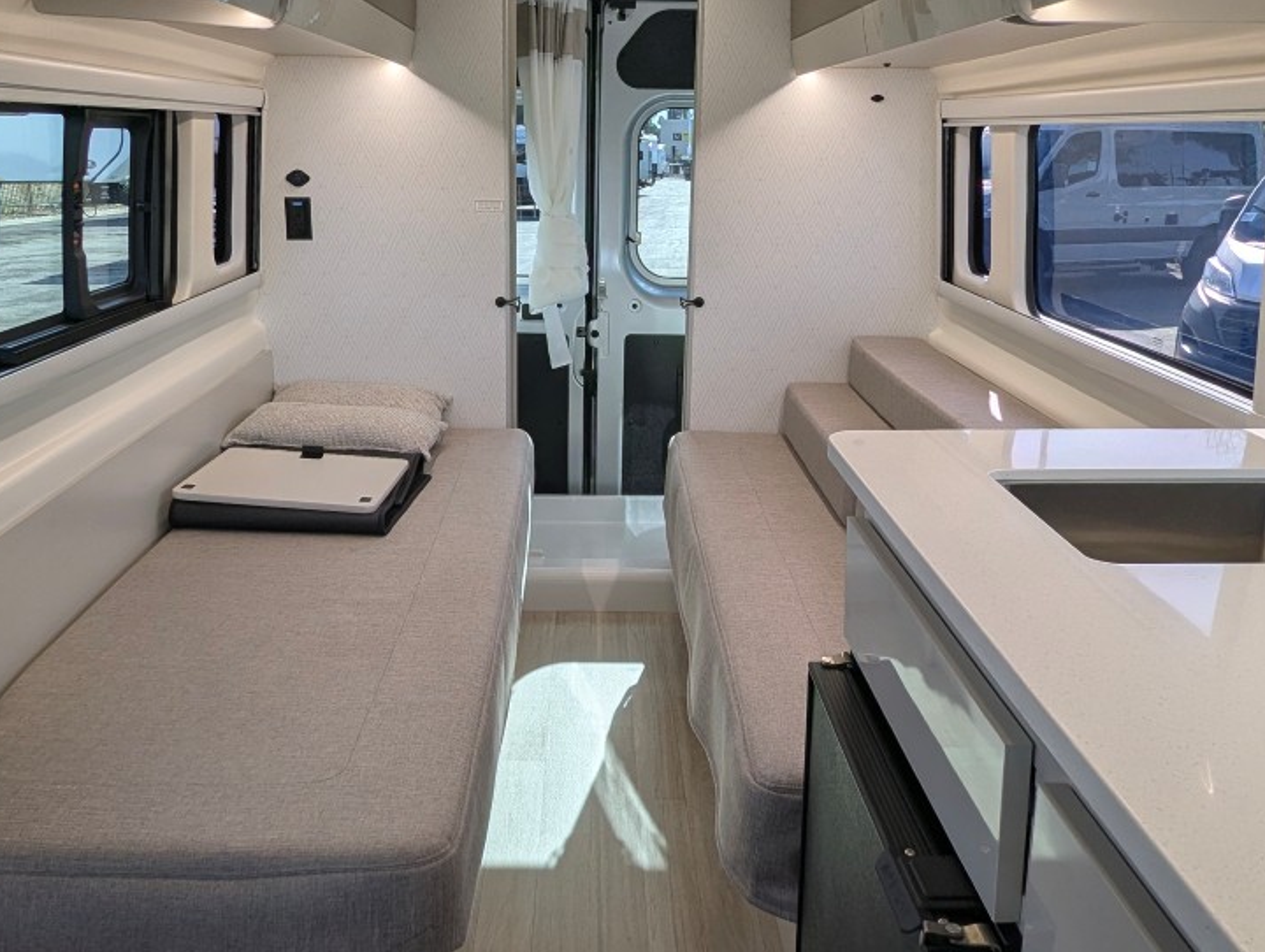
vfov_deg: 45.4
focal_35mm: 31
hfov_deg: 58.3
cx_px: 611
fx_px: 1134
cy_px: 413
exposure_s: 1/142
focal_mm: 2.35
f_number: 2.2
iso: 43
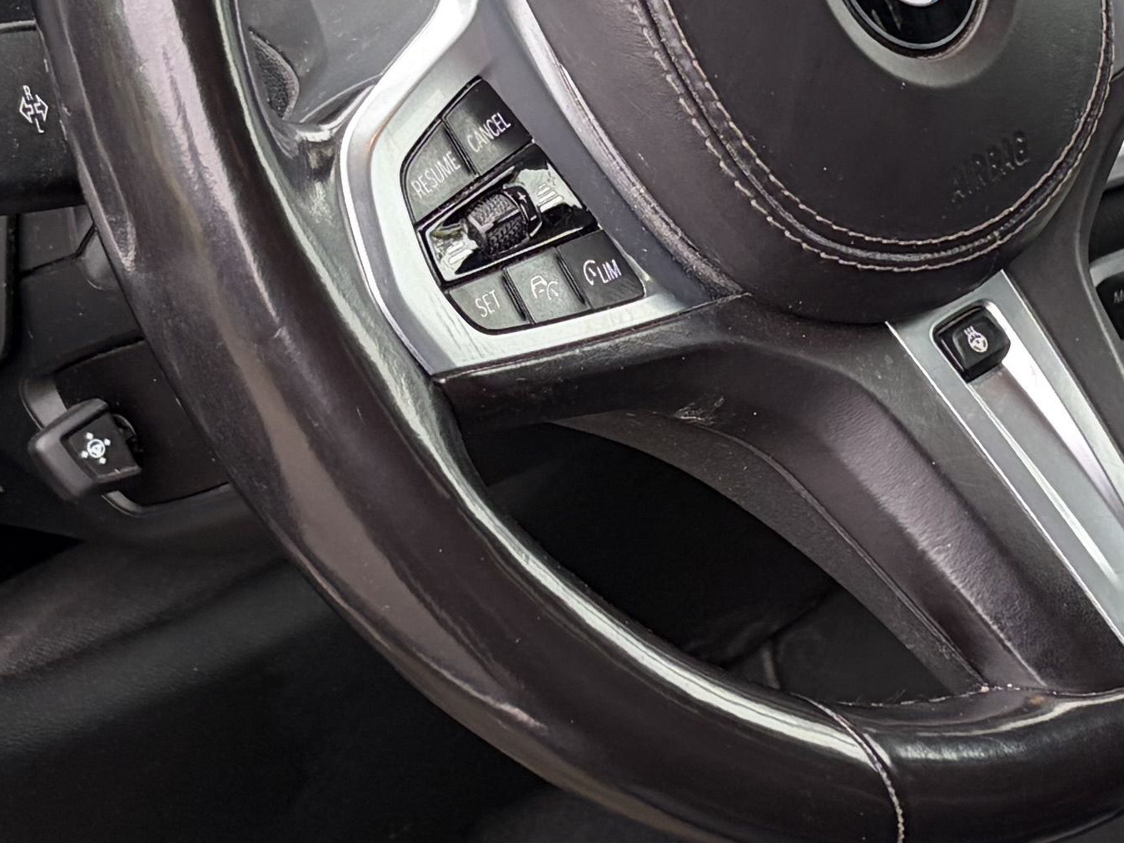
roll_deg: +2.4
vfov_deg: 13.3
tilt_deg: -18.7
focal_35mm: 110
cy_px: 44
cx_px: 729
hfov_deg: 17.8
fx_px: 3572
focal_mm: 5.96
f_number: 1.6
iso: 64
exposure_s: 1/121
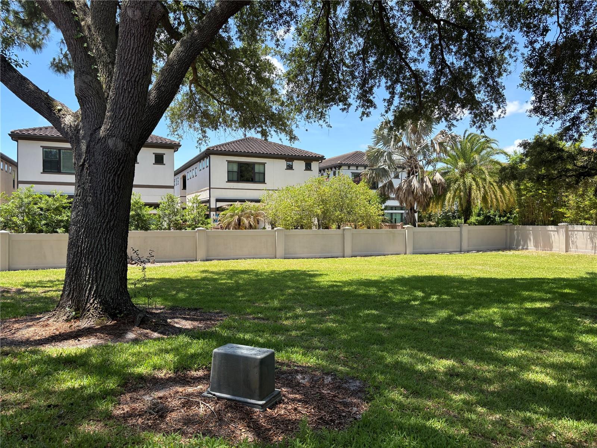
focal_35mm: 26
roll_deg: -0.2
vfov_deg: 53.1
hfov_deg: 67.3
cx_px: 298
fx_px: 448
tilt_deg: -0.3
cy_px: 224
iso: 50
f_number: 1.6
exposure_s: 1/1092
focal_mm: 5.96
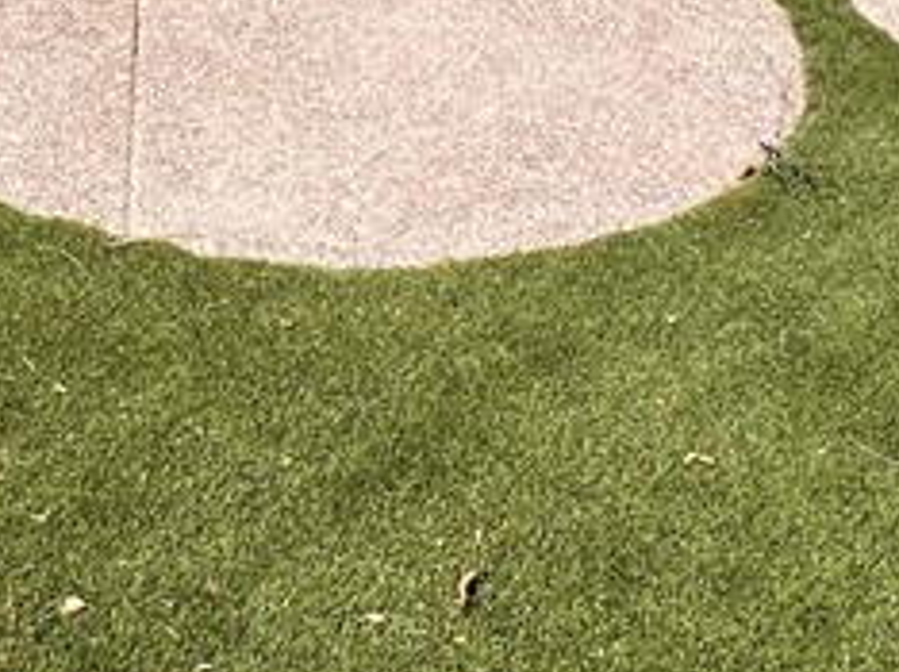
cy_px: -253
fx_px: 1479
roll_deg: -0.8
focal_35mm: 57
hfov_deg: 33.0
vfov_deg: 22.3
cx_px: 207
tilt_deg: -14.5
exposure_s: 1/1357
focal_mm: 1.57
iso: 32
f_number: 1.8
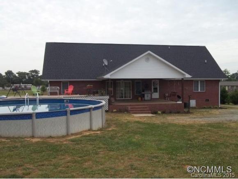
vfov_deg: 44.2
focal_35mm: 32
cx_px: 119
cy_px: 90
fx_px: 220
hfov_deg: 56.8
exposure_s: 1/125
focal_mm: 5.7
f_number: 8.8
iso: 64
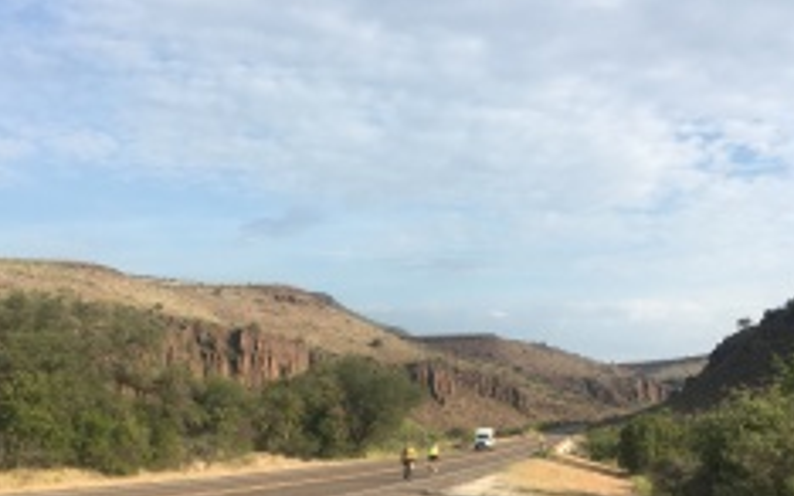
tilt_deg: -1.8
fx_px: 1038
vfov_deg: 26.0
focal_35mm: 48
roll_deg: +2.2
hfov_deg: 41.6
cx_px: 316
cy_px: 438
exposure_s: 1/1012
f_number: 2.2
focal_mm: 4.15
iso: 25
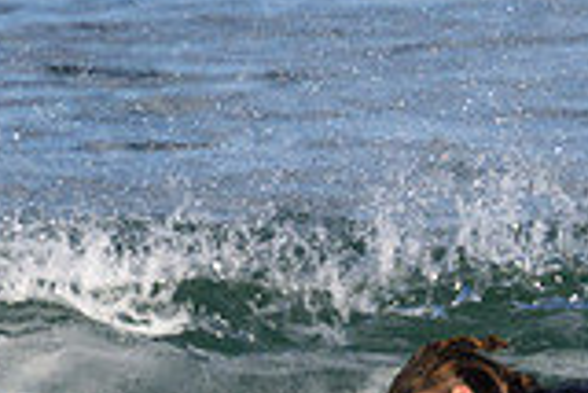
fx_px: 63838
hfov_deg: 0.5
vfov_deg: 0.4
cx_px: 682
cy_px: 352
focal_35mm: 3905
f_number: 11
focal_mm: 800
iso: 1250
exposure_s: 1/2000
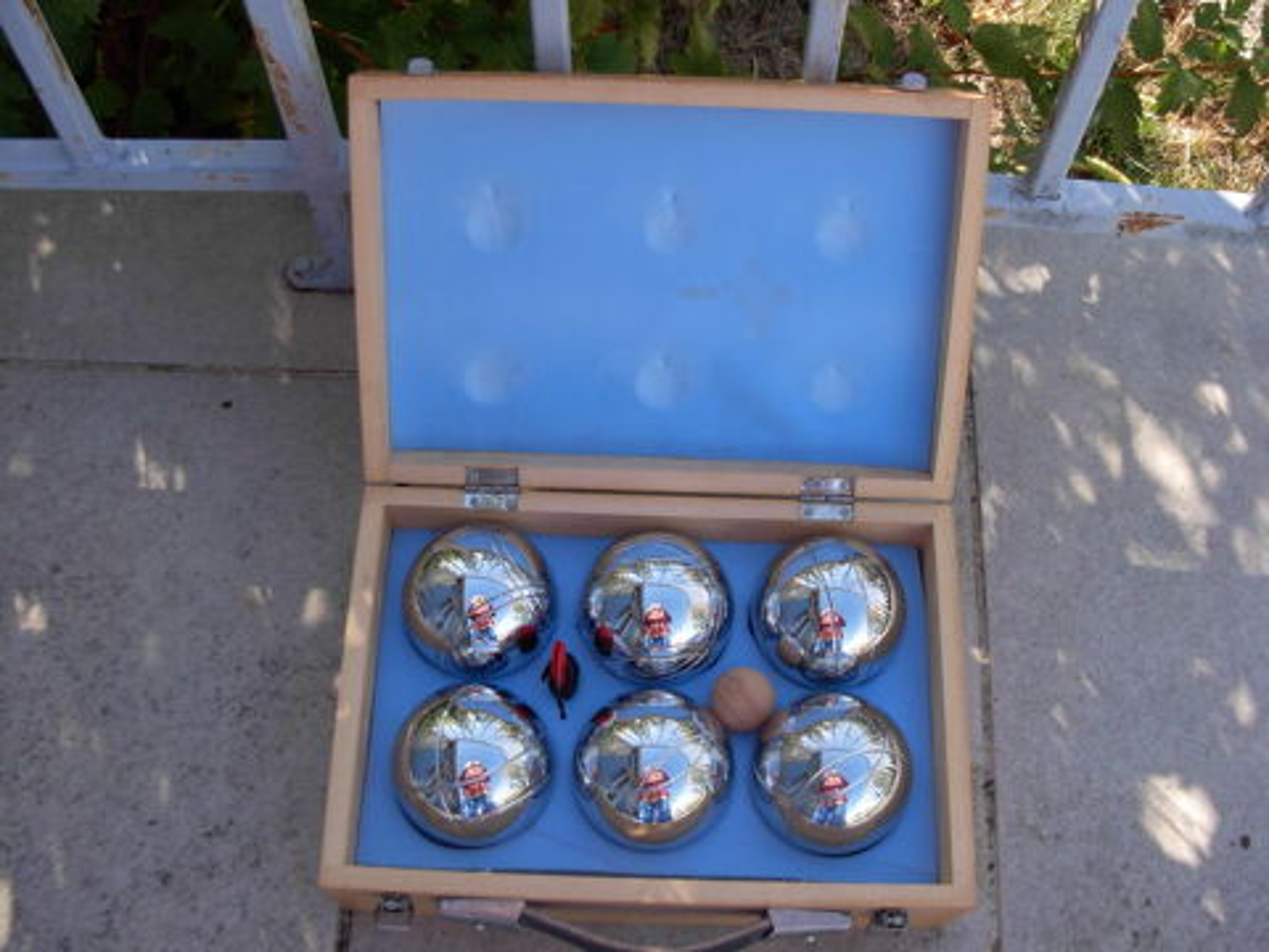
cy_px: 476
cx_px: 634
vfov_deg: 37.7
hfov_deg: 49.0
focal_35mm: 38
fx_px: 1393
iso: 79
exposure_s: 1/197
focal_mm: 6.3
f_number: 2.9
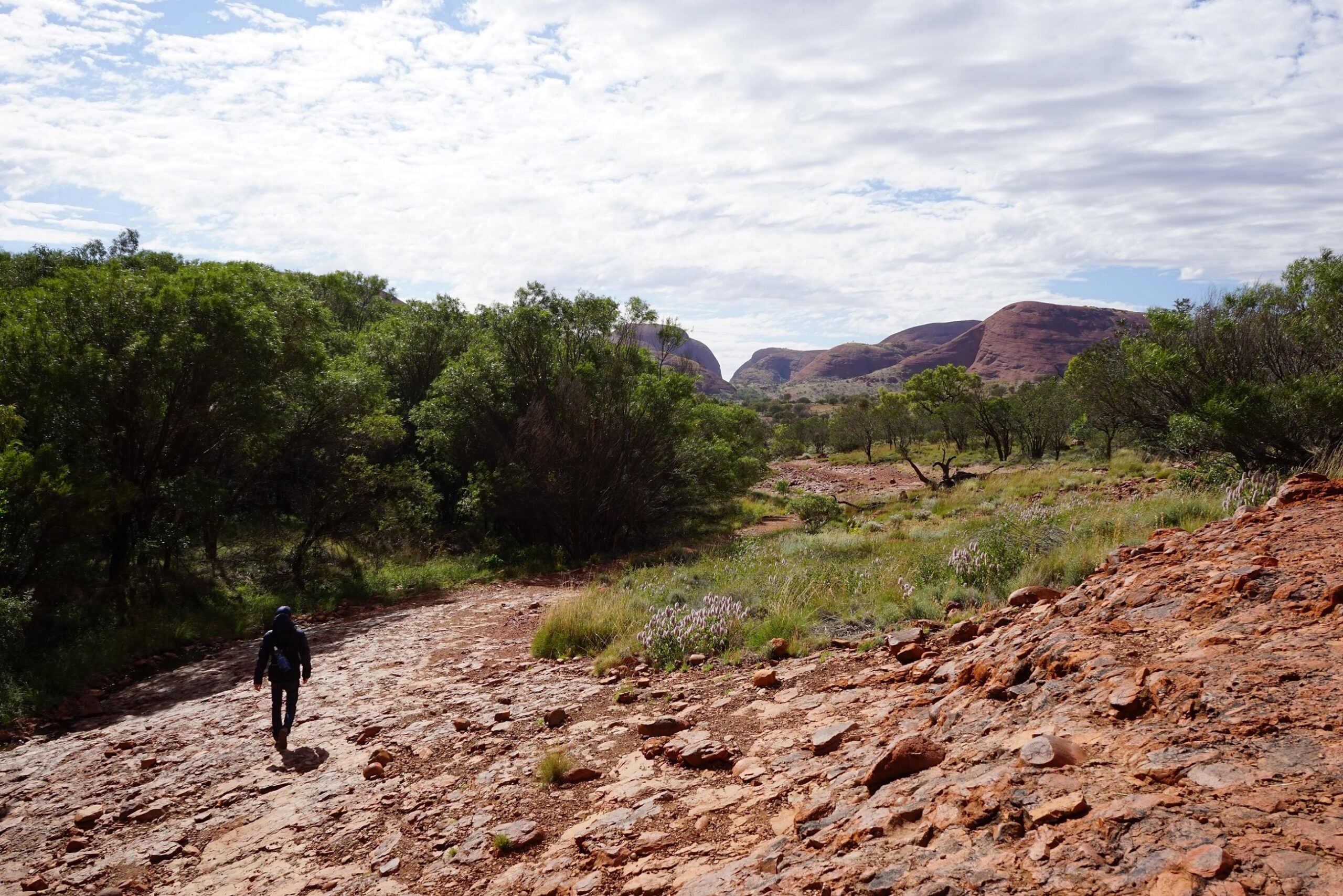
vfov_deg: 45.0
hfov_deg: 63.7
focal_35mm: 29
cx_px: 672
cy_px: 448
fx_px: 1082
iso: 100
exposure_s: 1/160
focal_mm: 29
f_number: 11
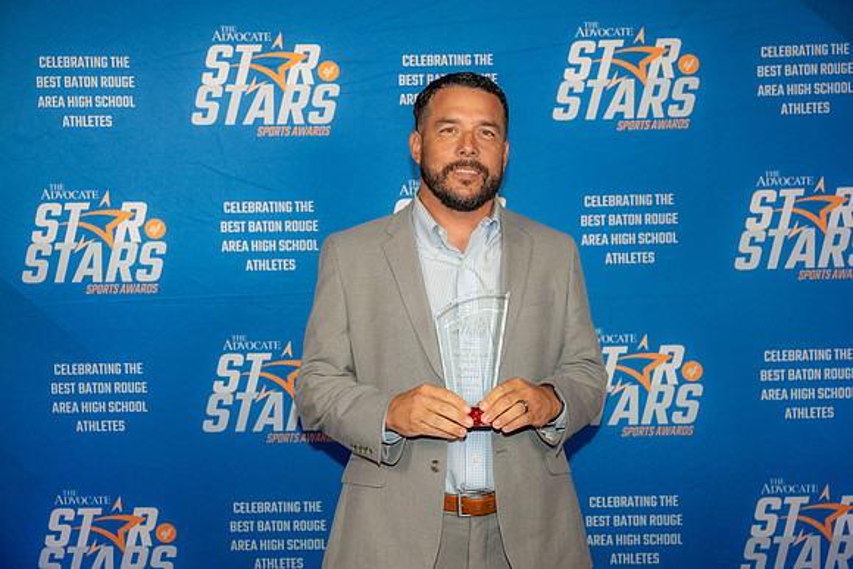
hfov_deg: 36.2
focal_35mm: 55
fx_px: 1303
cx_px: 426
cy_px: 284
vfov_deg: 24.6
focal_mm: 55
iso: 320
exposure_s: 1/125
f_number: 4
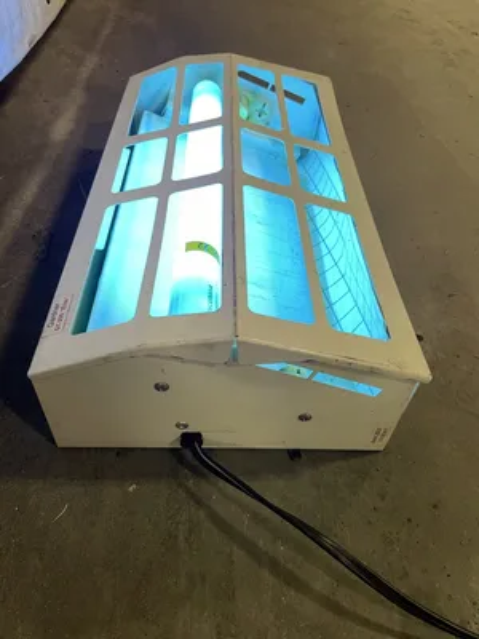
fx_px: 480
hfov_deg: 53.1
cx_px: 240
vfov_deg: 67.3
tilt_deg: -45.2
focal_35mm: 26
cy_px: 320
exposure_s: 1/60
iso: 100
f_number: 1.6
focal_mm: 4.2
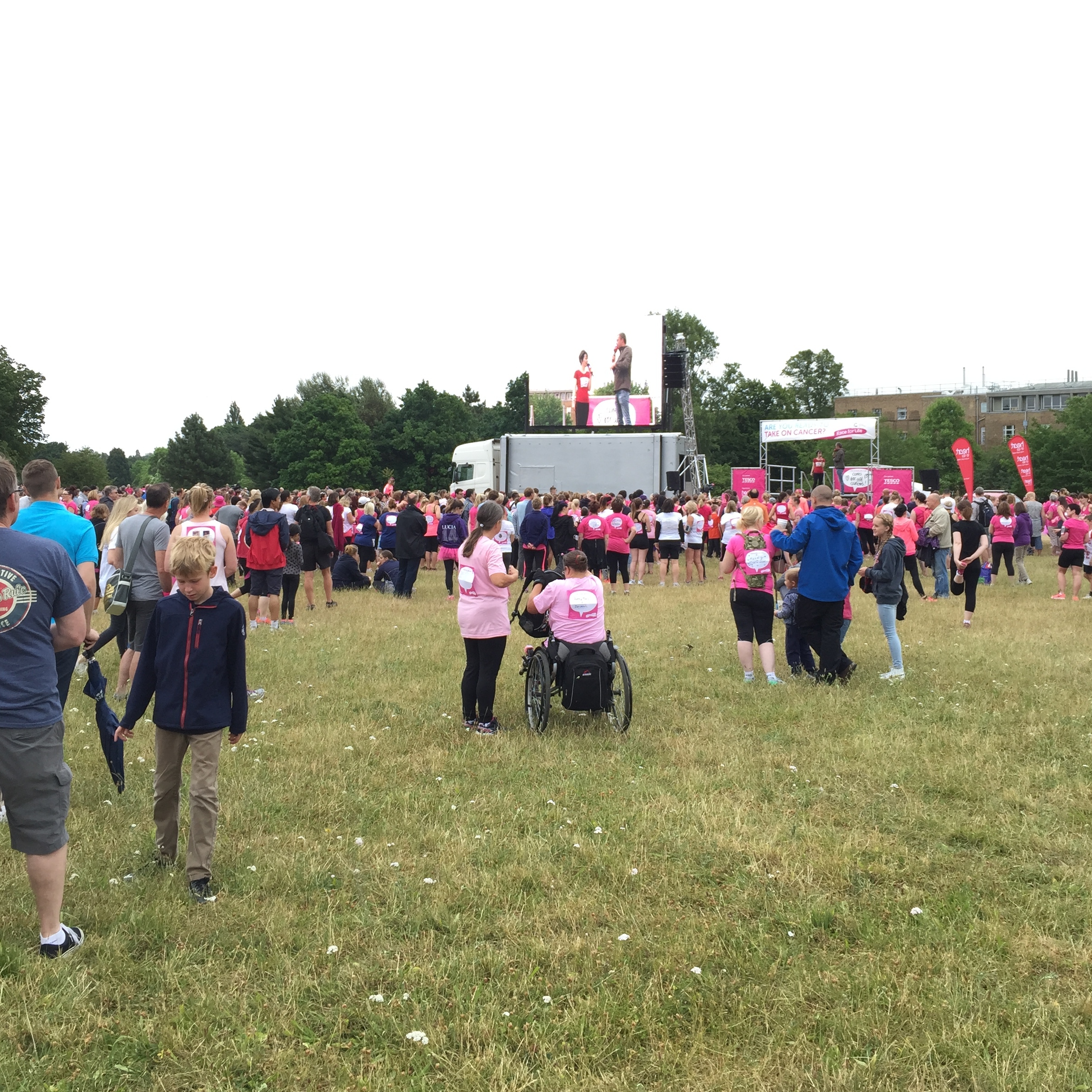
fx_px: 1249
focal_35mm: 35
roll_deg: -1.1
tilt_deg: +4.5
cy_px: 433
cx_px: 541
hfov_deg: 47.2
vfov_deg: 46.9
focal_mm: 4.15
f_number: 2.2
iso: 32
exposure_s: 1/252
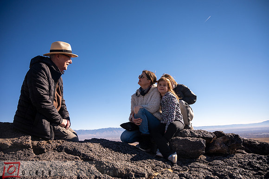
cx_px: 134
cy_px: 90
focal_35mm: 24
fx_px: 179
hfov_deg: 73.8
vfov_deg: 53.1
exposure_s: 1/3200
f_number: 4
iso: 200
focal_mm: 24
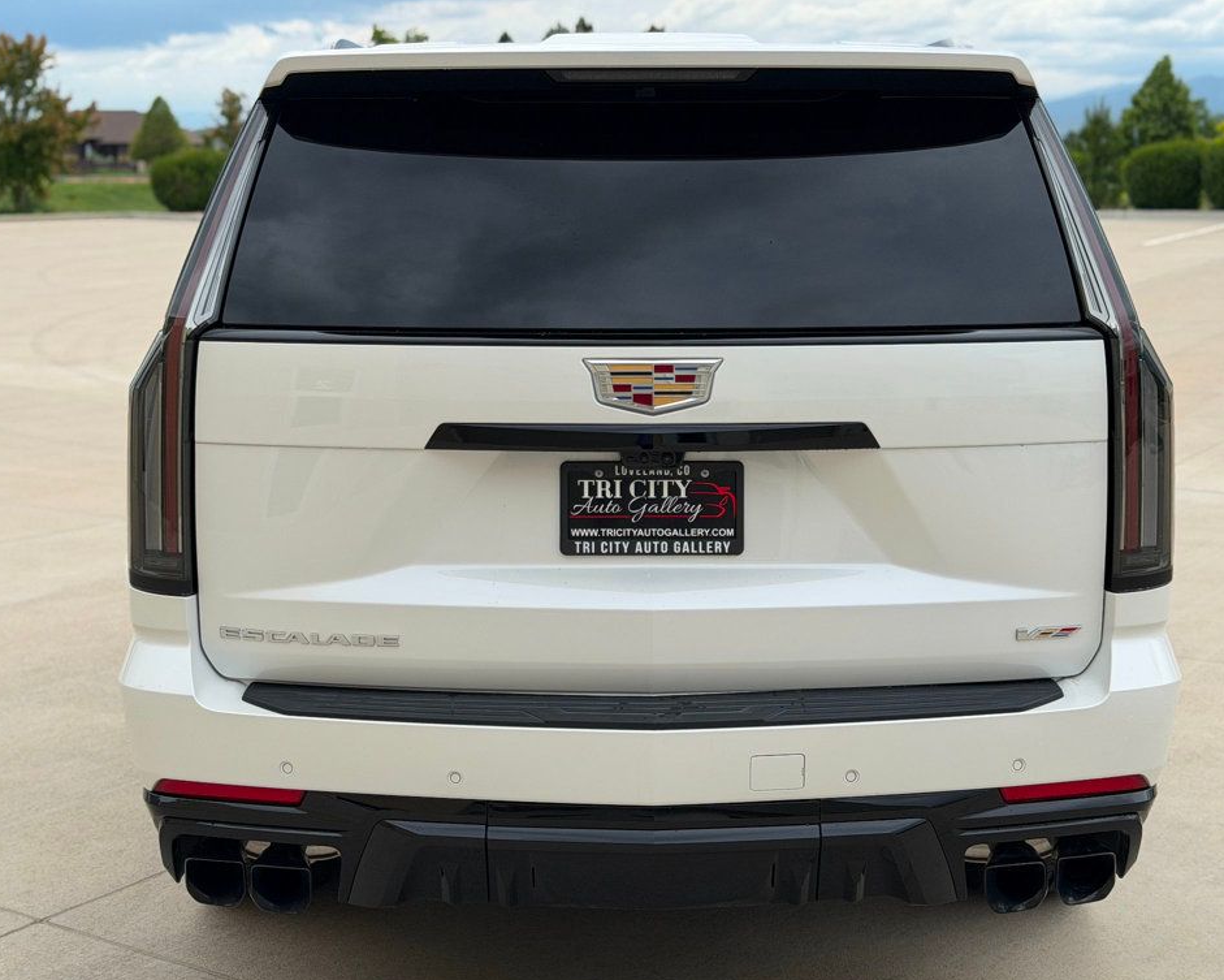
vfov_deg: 29.7
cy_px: 497
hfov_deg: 36.6
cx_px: 633
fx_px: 1848
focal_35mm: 51
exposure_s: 1/4878
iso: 80
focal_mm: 6.76
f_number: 1.78
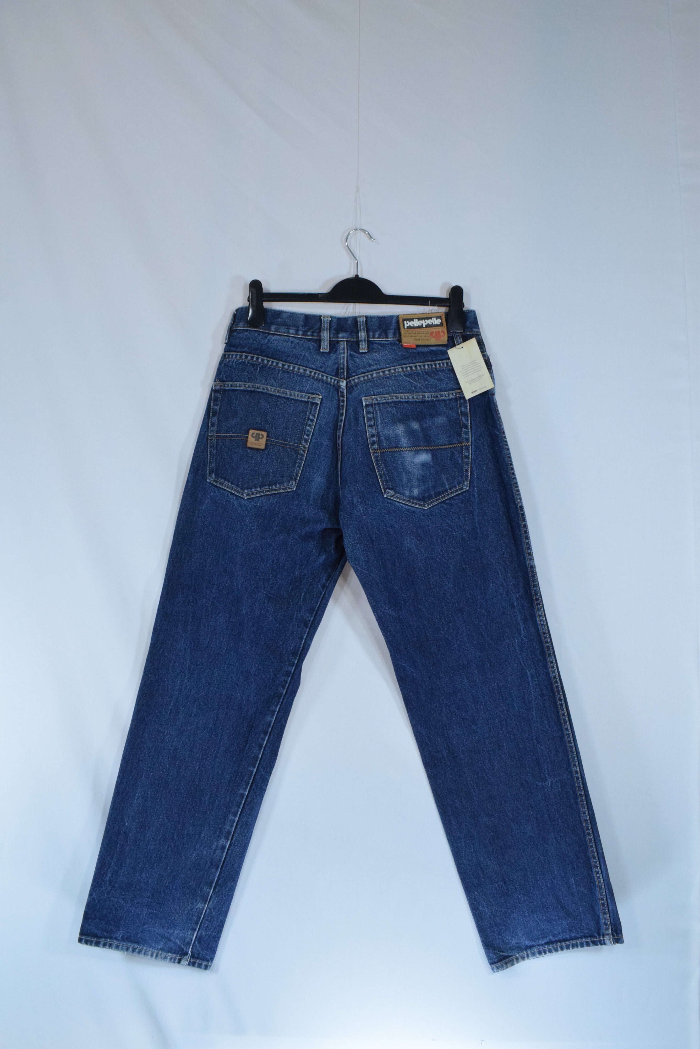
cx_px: 350
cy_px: 524
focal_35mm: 32
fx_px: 918
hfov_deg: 41.7
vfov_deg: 59.5
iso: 3200
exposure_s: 1/250
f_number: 11
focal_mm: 21
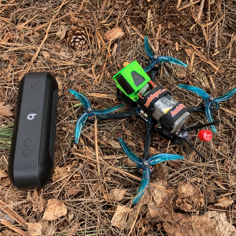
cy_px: 119
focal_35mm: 31
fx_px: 239
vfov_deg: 52.5
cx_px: 123
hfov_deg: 52.5
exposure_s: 1/121
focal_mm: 4.25
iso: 50
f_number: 1.8
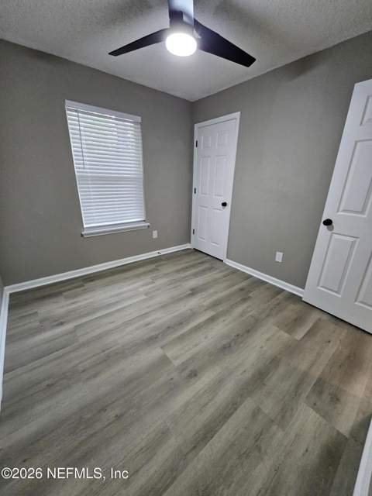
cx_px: 186
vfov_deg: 106.2
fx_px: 186
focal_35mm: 13
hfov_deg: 89.9
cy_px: 248
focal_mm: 1.74
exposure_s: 1/60
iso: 400
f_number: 2.2
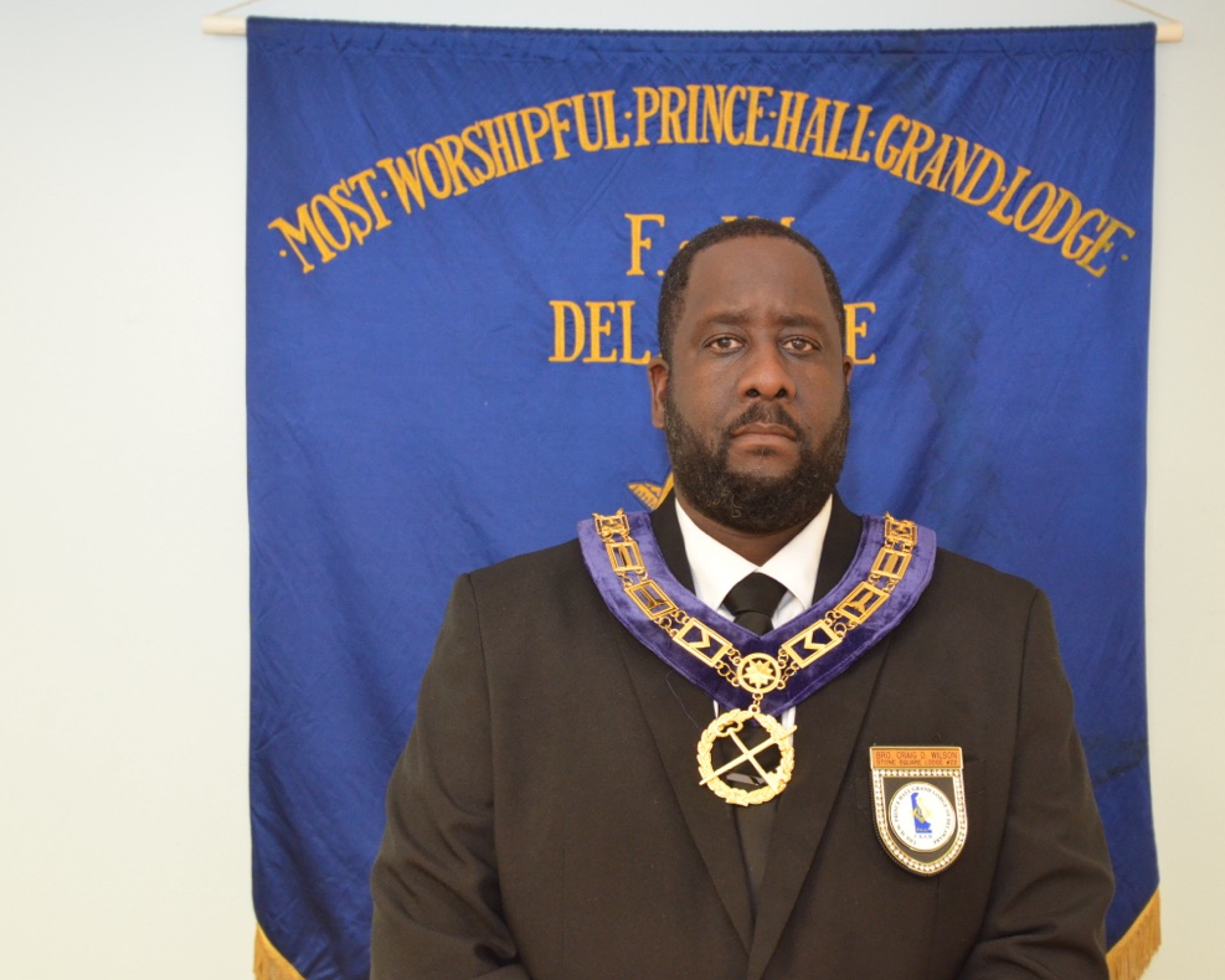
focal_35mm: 41
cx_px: 709
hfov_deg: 44.6
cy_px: 488
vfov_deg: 36.5
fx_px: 1487
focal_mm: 24
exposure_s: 1/60
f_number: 4.5
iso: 2000
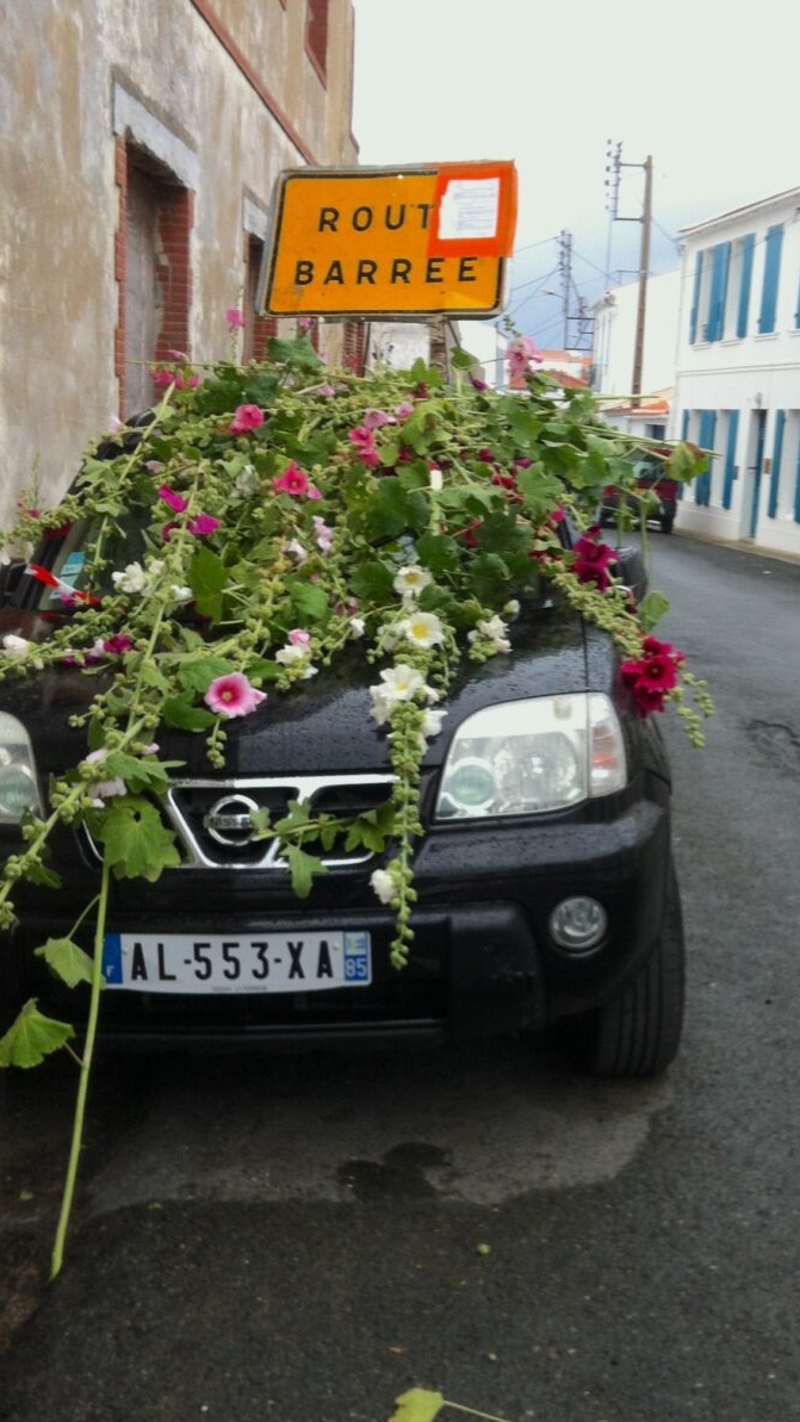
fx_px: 1848
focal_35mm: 49
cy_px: 751
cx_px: 486
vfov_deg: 42.1
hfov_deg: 24.4
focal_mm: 3.85
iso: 80
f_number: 2.8
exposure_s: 1/128
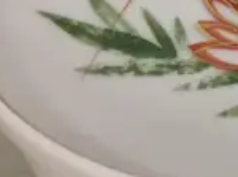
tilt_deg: -47.3
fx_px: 1359
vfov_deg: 7.4
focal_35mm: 198
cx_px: 682
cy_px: -13
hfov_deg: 8.6
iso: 32
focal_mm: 4.15
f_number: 2.2
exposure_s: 1/17
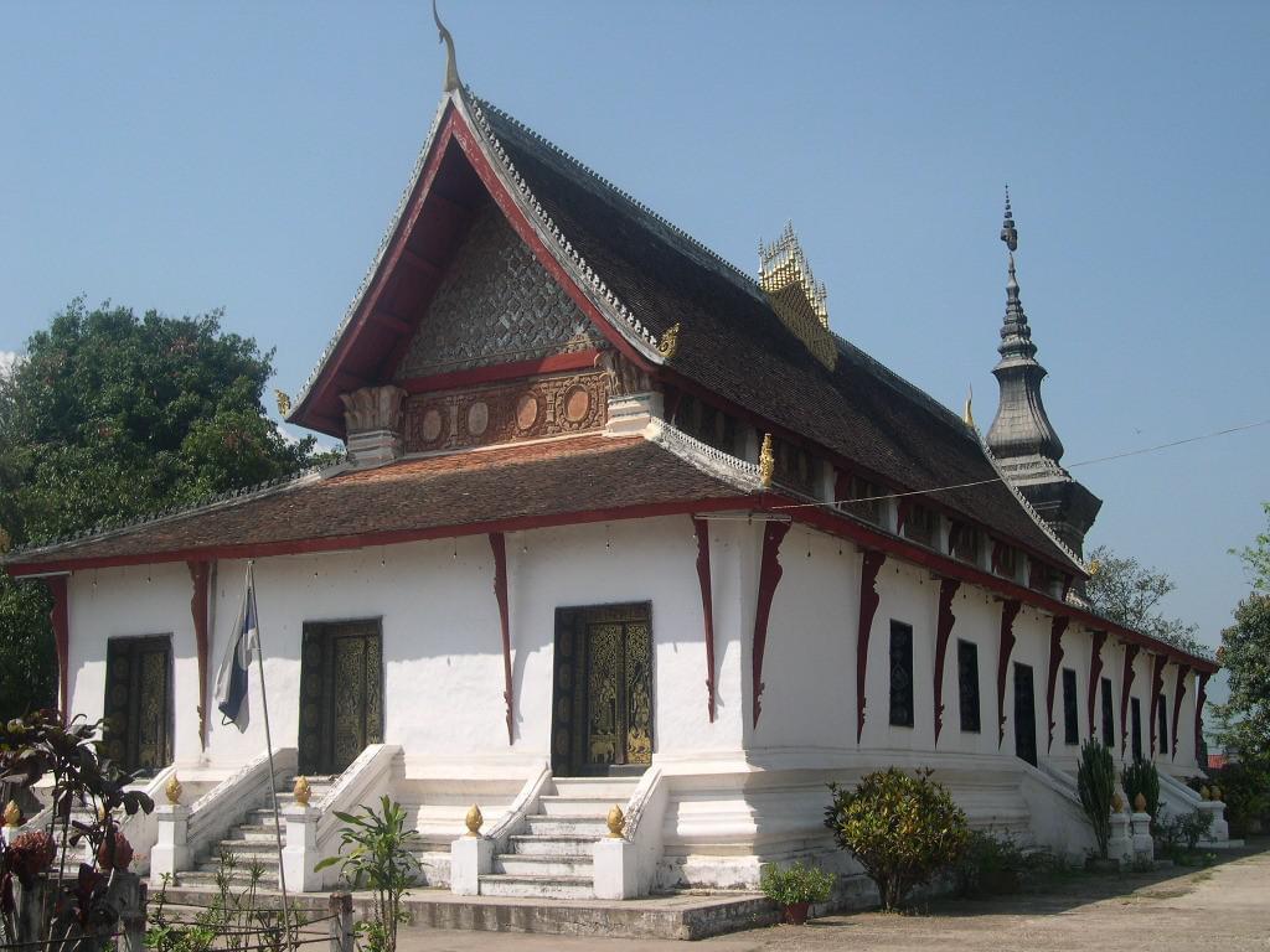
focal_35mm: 42
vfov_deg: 34.3
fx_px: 1541
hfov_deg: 44.8
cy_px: 476
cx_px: 635
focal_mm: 9
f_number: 8
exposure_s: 1/221
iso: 100
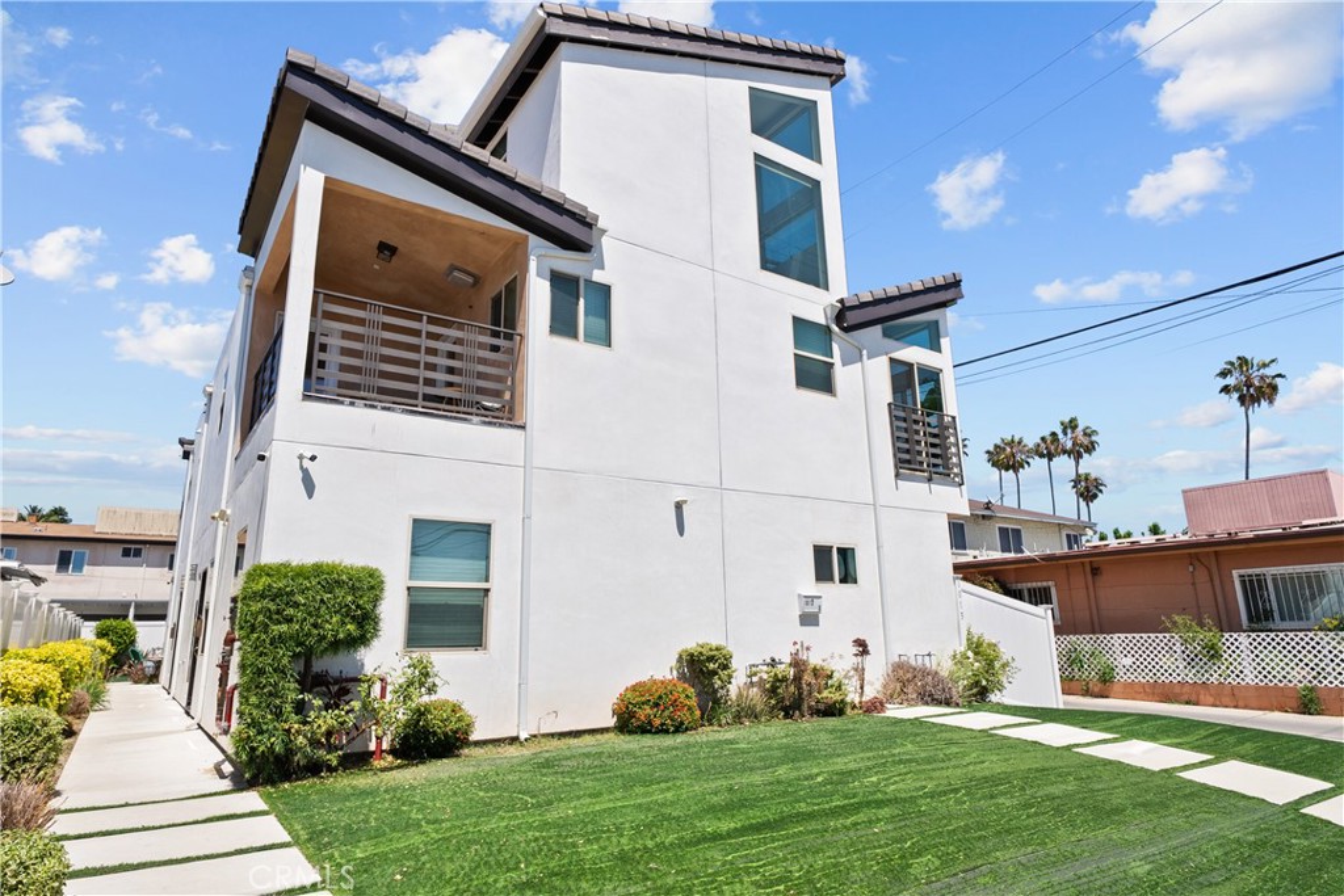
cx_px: 672
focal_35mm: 20
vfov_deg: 61.9
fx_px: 747
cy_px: 448
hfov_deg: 84.0
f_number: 9
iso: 250
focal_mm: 20
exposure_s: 1/400
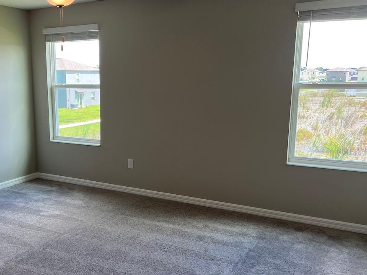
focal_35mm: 38
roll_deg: +0.5
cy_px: 151
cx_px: 107
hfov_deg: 47.7
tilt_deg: -11.2
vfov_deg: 37.7
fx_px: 403
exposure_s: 1/161
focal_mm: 5.7
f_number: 1.5
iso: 50
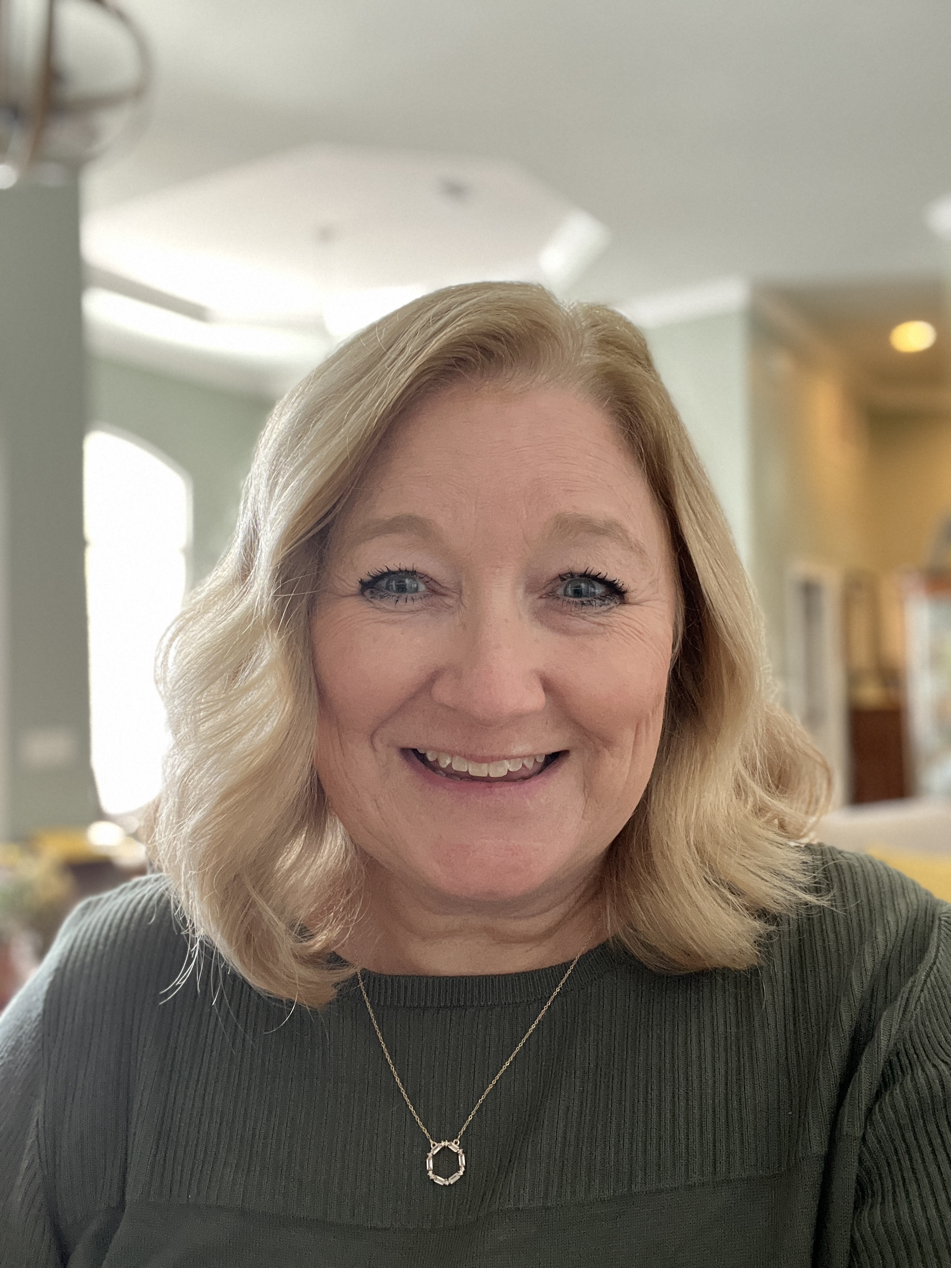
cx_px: 476
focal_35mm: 30
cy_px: 634
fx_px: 1099
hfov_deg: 46.8
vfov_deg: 60.0
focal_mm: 2.71
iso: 400
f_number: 2.2
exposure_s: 1/37
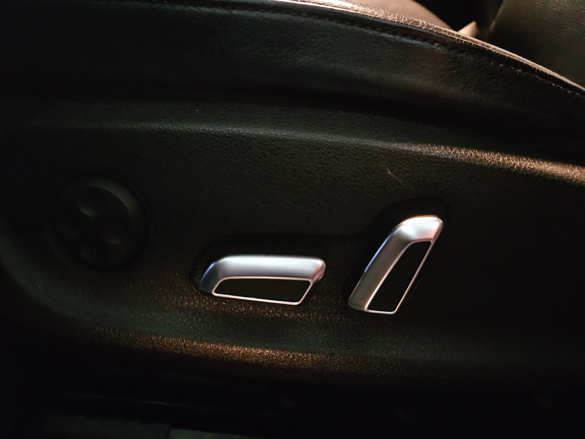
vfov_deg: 58.9
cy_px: 220
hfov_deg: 73.9
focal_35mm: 23
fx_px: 389
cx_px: 292
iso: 6400
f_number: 1.8
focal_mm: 5.4
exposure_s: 1/15
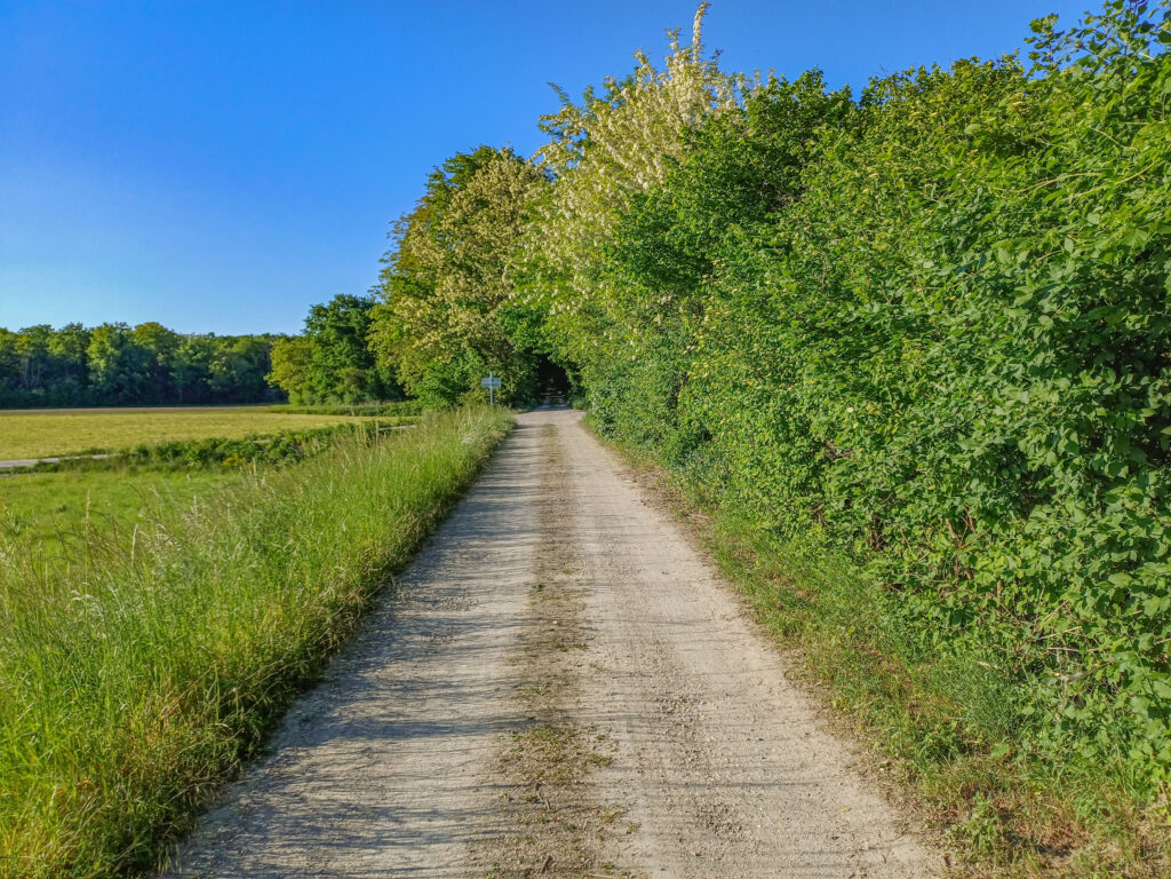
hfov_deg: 69.4
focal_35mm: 25
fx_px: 846
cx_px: 586
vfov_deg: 54.9
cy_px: 440
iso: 50
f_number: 1.8
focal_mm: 4.65
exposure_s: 1/700
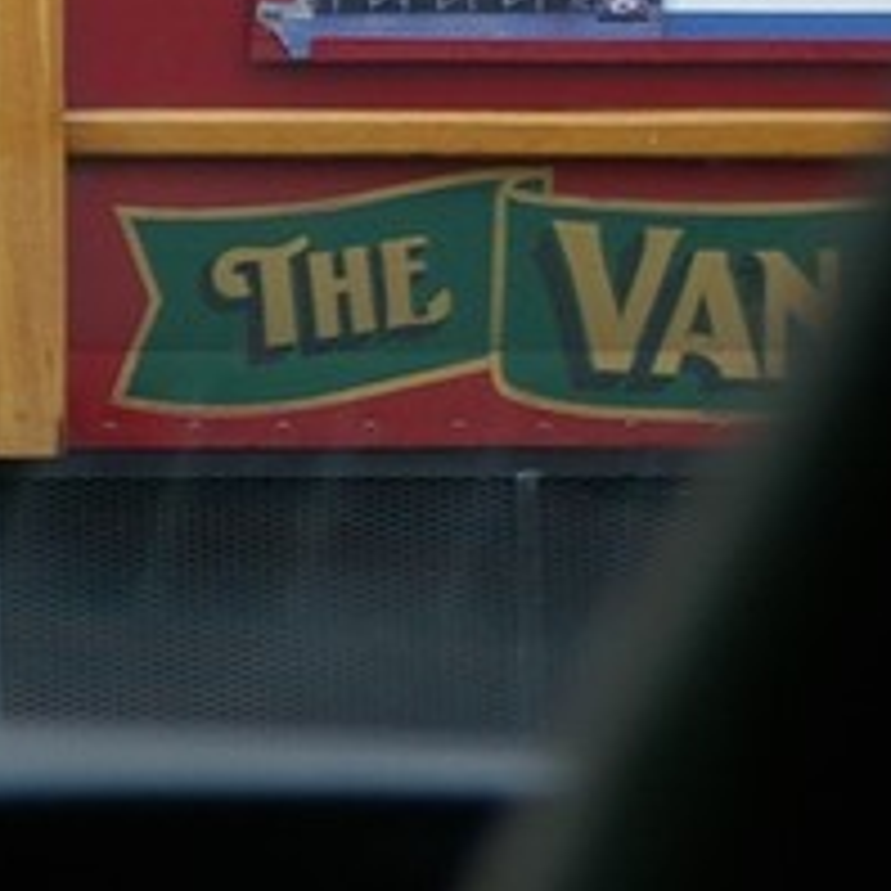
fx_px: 13917
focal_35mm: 478
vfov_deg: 3.6
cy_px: -819
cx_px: -1584
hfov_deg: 3.6
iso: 200
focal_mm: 55
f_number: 6.7
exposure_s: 1/125
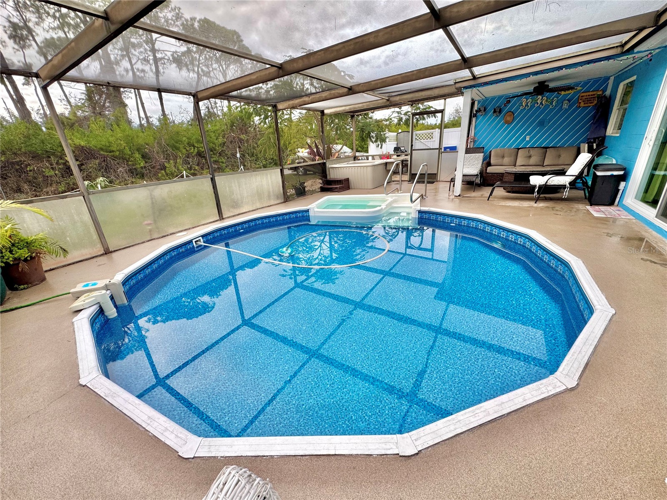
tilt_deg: -21.8
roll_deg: +3.2
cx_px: 334
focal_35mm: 14
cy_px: 250
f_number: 2.2
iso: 50
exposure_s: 1/99
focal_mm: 2.22
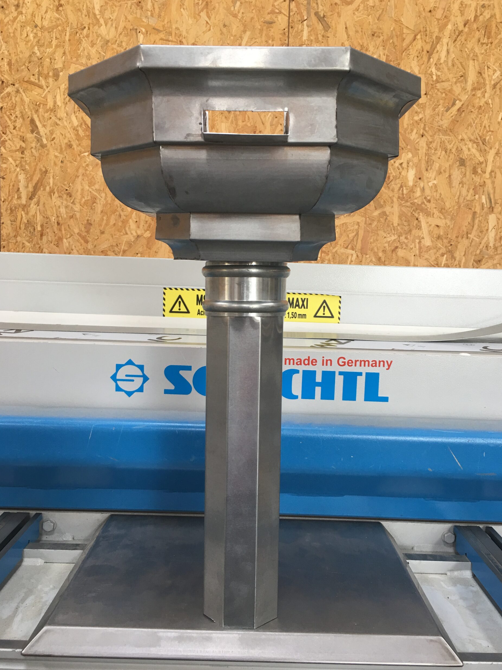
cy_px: 337
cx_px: 252
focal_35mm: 30
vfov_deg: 60.0
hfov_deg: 46.8
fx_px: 580
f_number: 2.2
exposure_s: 1/33
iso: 32
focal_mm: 4.15
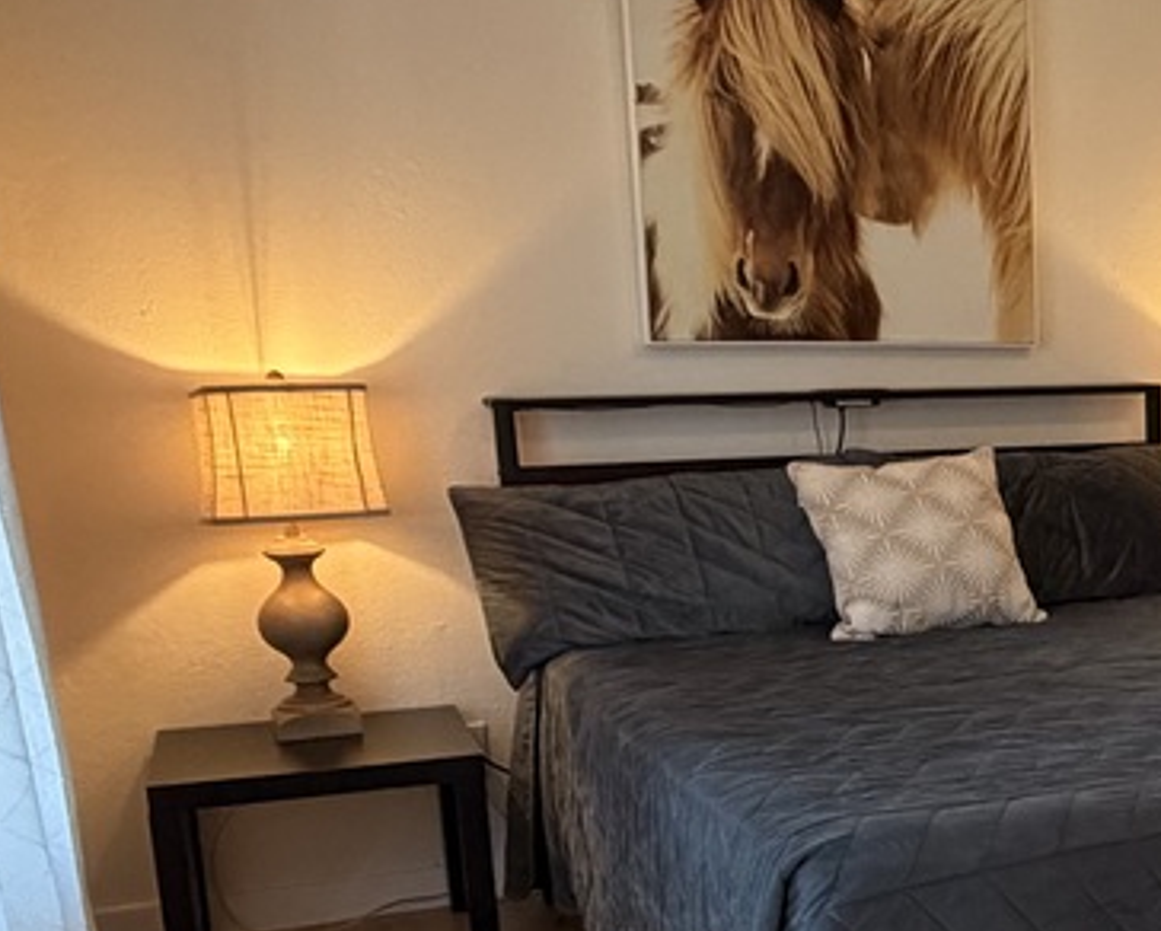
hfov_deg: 30.3
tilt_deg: -12.8
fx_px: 1857
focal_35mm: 54
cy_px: 756
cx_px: 1336
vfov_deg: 27.5
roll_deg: +0.1
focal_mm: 2.22
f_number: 2.2
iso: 320
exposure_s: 1/120
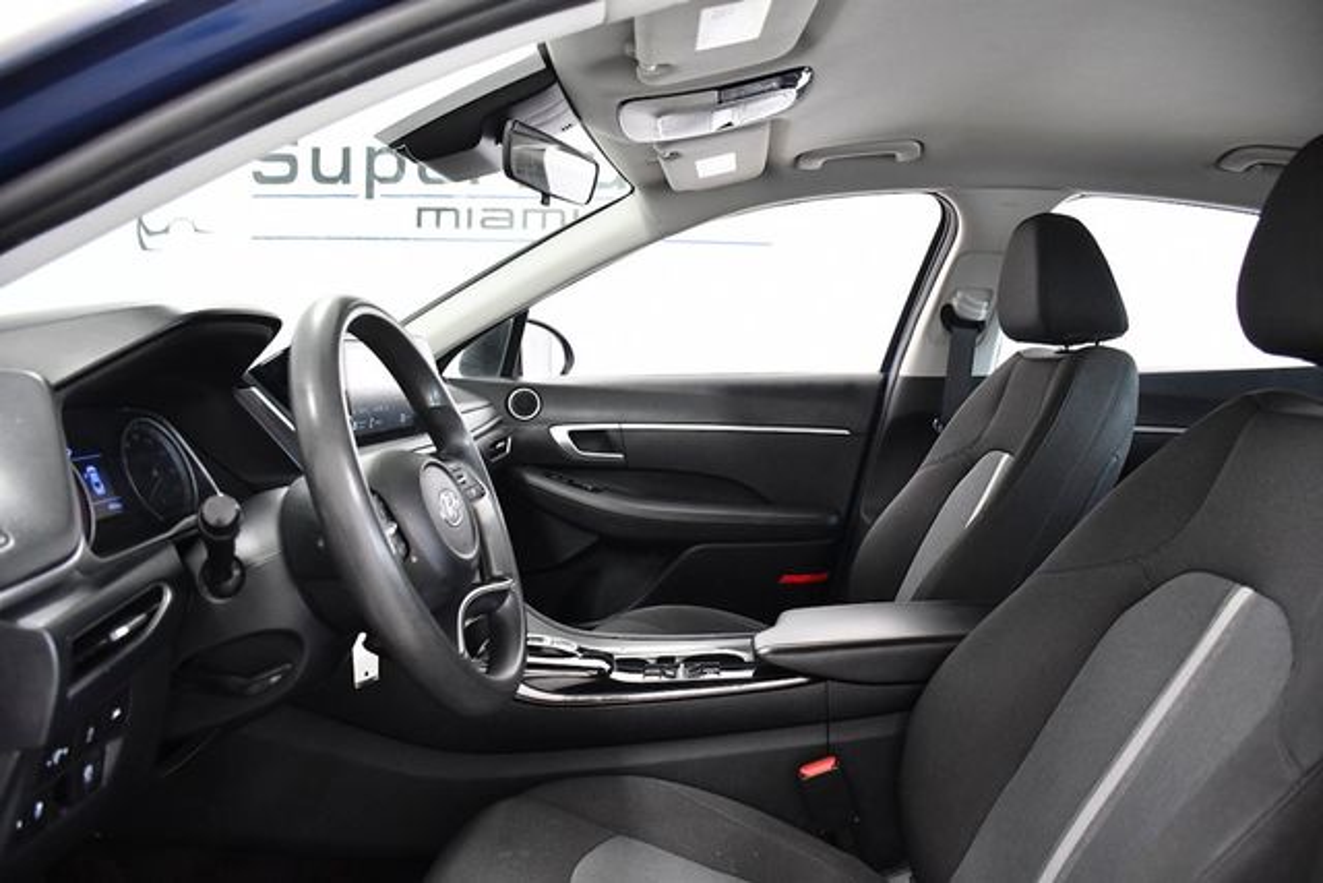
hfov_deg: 67.4
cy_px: 442
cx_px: 662
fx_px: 992
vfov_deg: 48.0
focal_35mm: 27
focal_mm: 18
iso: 2500
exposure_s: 1/250
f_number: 3.5
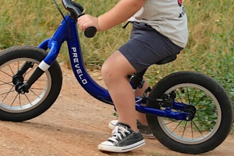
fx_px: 2359
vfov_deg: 3.8
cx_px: 66
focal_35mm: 363
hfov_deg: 5.7
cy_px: 18
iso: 125
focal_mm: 106
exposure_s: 1/340
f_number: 4.5
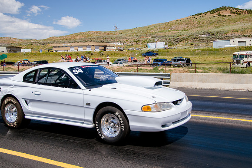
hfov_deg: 47.9
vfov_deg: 33.0
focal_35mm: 40
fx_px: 284
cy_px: 84
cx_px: 126
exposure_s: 1/2000
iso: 400
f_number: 4.5
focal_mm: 27
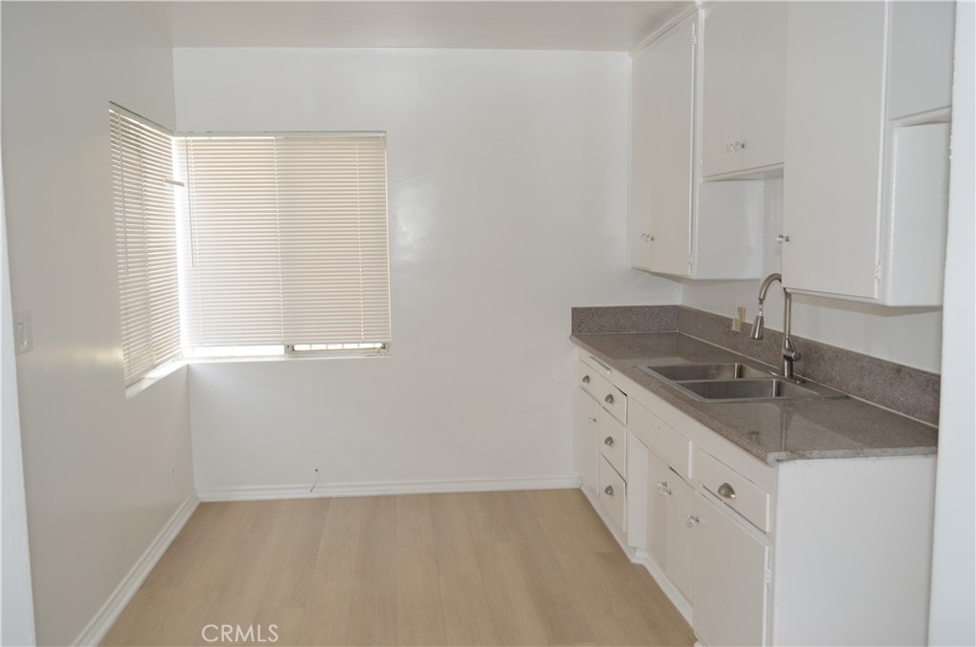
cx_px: 488
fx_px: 893
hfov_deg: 57.3
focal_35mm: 33
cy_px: 324
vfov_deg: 39.8
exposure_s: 1/80
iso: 200
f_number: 4.5
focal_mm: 22
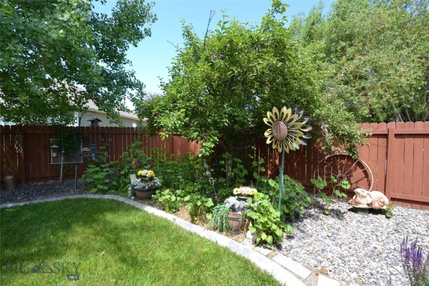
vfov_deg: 77.3
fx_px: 179
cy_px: 143
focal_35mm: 15
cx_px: 214
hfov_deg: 100.4
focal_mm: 10
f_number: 6.3
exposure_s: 1/80
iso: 100
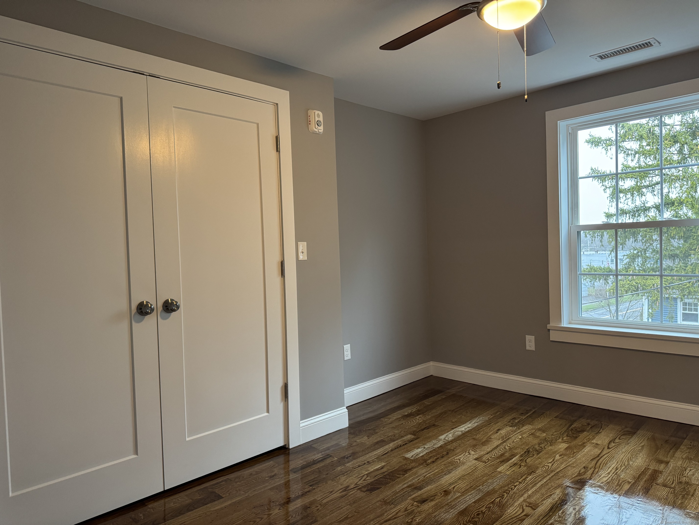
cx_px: 350
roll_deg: +2.0
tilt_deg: -2.5
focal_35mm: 24
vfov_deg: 56.8
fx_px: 485
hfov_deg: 71.6
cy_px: 262
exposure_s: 1/60
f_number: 1.78
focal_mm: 6.76
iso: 250
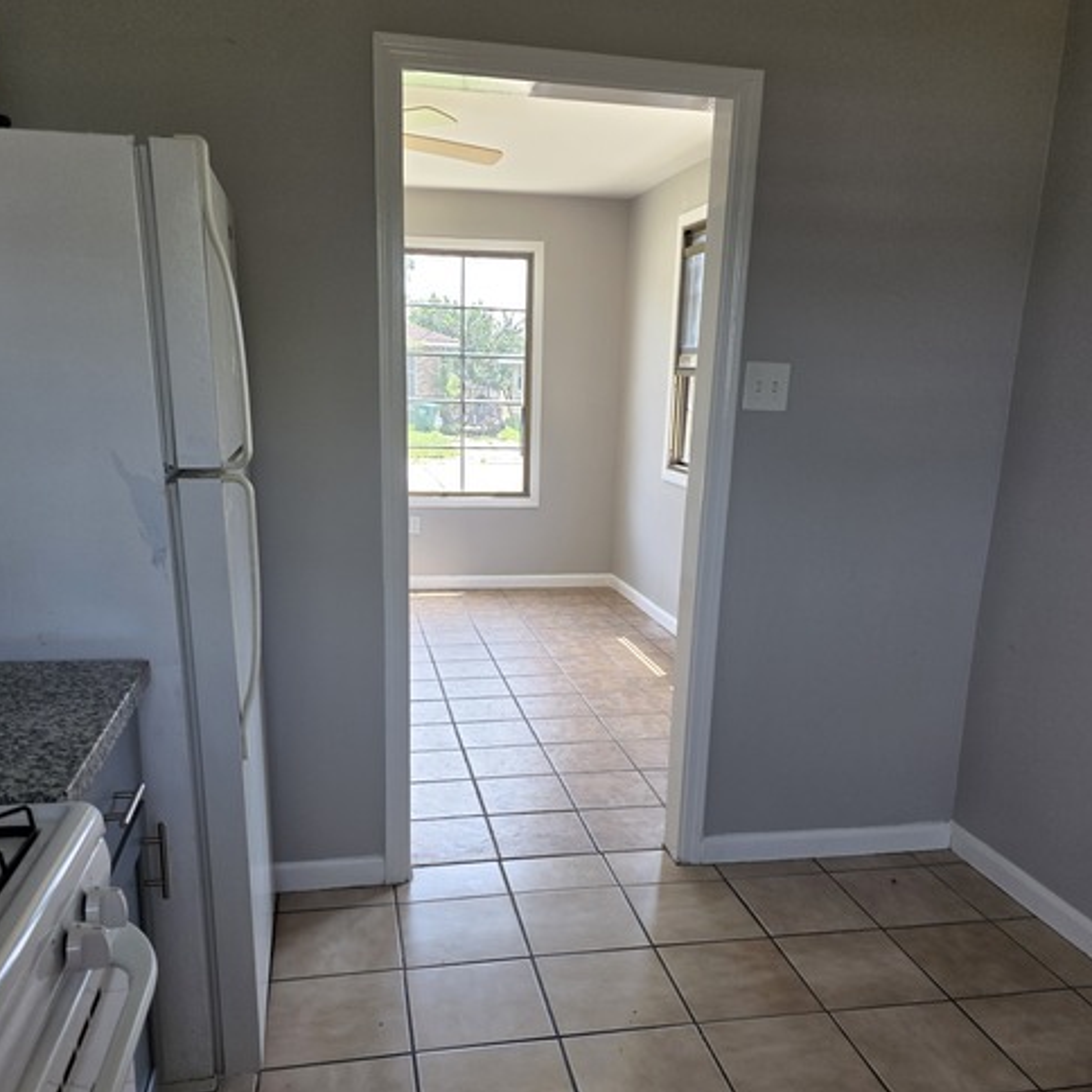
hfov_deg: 57.3
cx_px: 539
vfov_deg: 56.8
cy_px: 658
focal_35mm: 28
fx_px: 999
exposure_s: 1/180
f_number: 1.7
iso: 64
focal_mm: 6.3
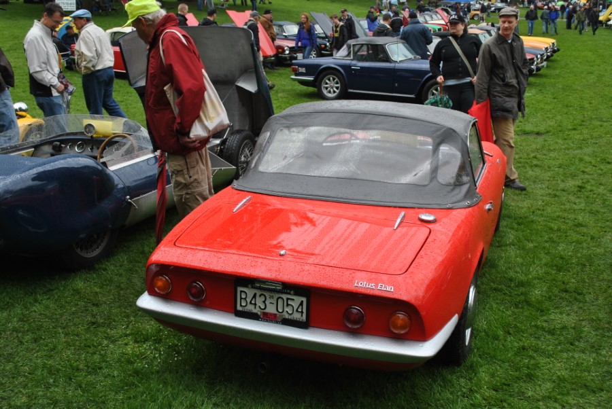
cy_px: 204
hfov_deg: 53.1
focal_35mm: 36
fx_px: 613
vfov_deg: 37.0
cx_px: 306
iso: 125
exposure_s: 1/125
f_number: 5.6
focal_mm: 24
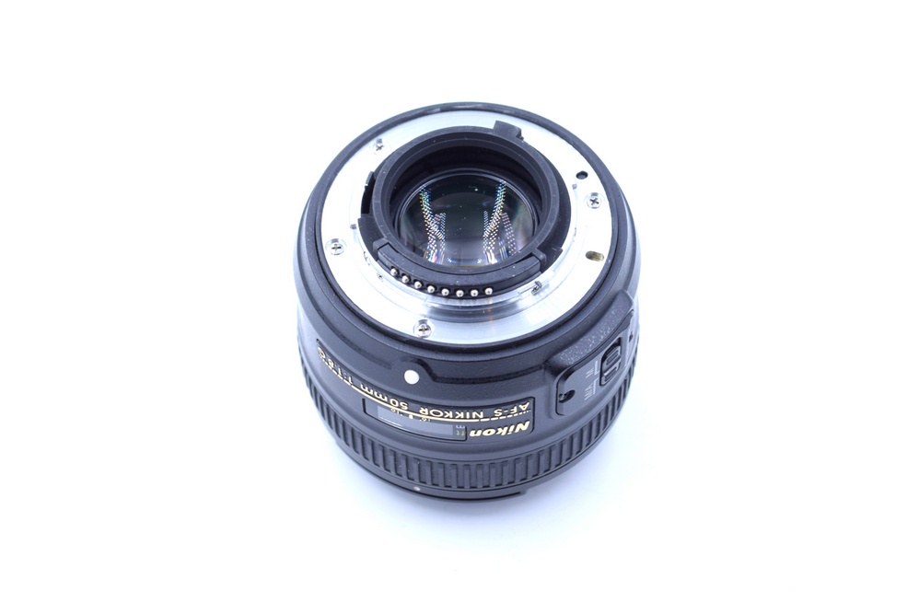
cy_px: 307
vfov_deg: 16.6
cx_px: 460
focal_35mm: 82
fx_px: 2108
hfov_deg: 24.6
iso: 400
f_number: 7.1
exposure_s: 1/125
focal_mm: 55
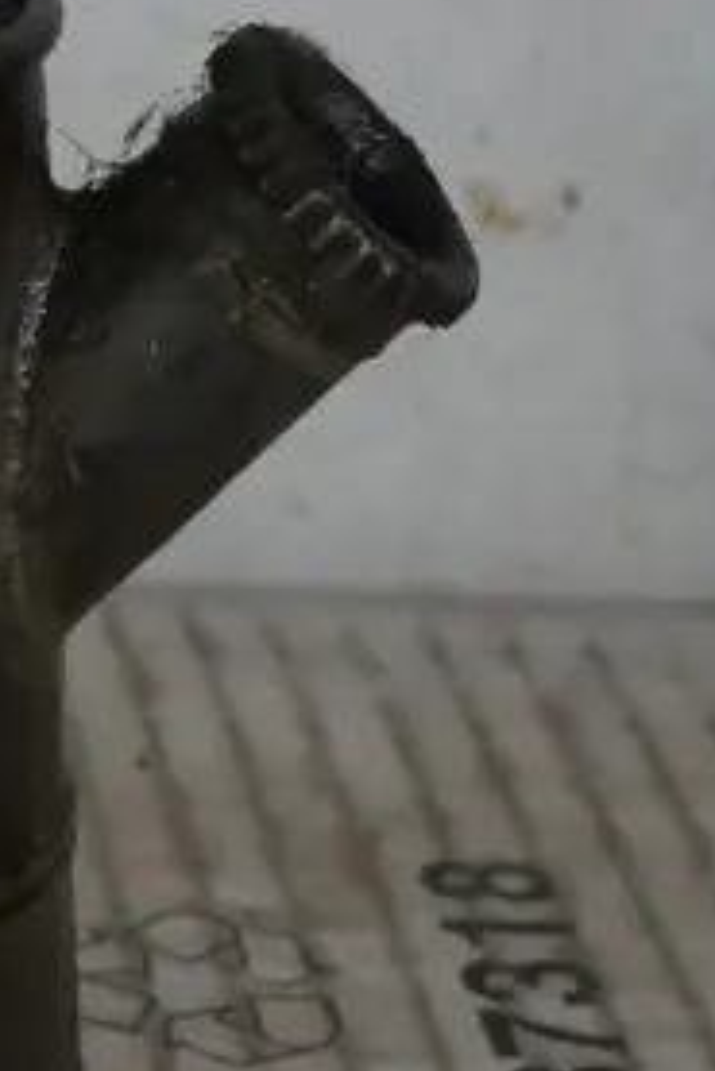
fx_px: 5266
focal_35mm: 177
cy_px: -433
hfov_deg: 7.6
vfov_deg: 11.2
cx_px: -412
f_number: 5.1
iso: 3200
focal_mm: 23
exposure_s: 1/60
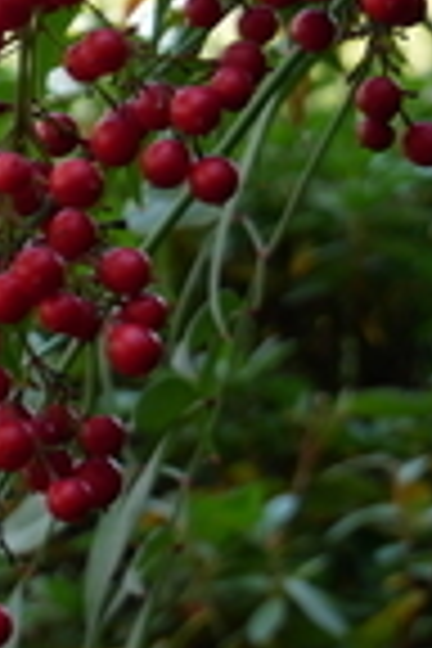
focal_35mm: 173
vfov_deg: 11.6
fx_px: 3114
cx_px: -410
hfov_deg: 7.6
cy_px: -133
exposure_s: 1/60
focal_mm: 20
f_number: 4.1
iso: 200
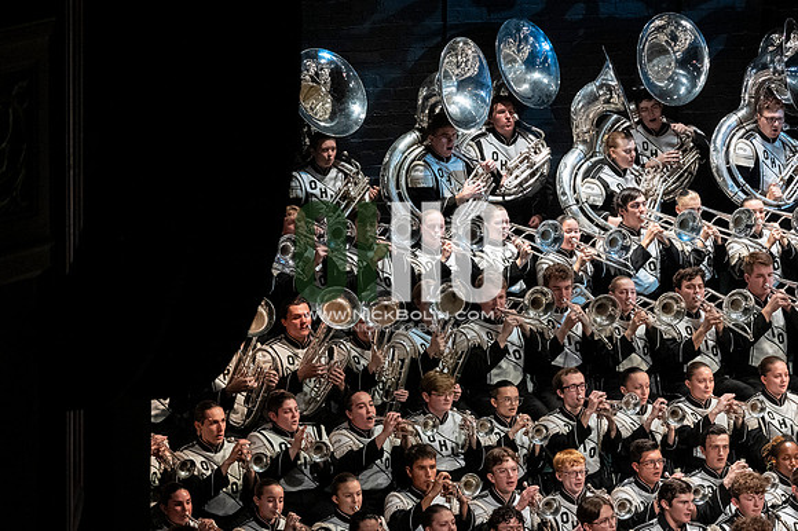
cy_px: 266
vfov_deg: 7.3
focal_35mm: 187
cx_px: 399
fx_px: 4143
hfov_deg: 11.0
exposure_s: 1/500
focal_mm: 125
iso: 3200
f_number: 4
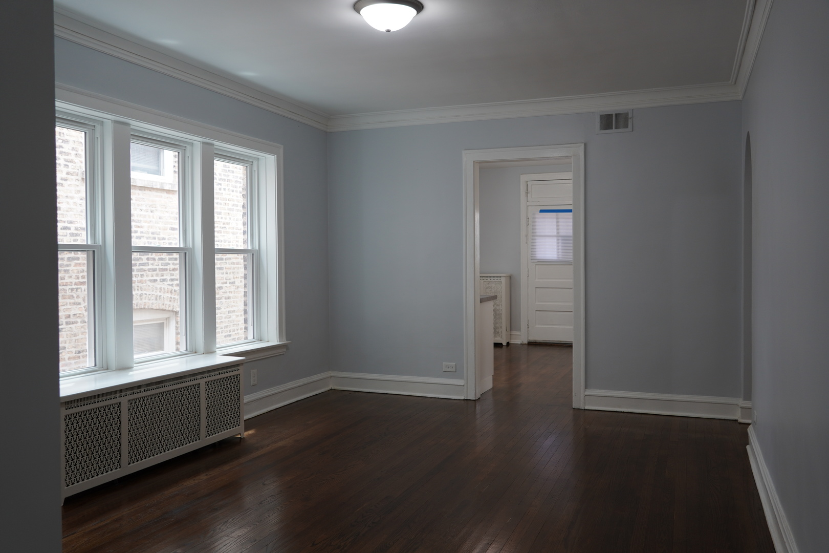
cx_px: 414
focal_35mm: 30
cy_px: 276
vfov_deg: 43.6
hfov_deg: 61.9
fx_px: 691
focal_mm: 20
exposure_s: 1/30
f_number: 4
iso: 160
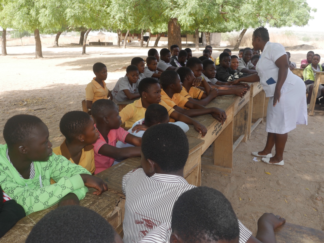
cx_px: 162
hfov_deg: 56.8
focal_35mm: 32
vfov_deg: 44.2
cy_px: 122
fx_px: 300
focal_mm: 16
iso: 200
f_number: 6.3
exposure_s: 1/125
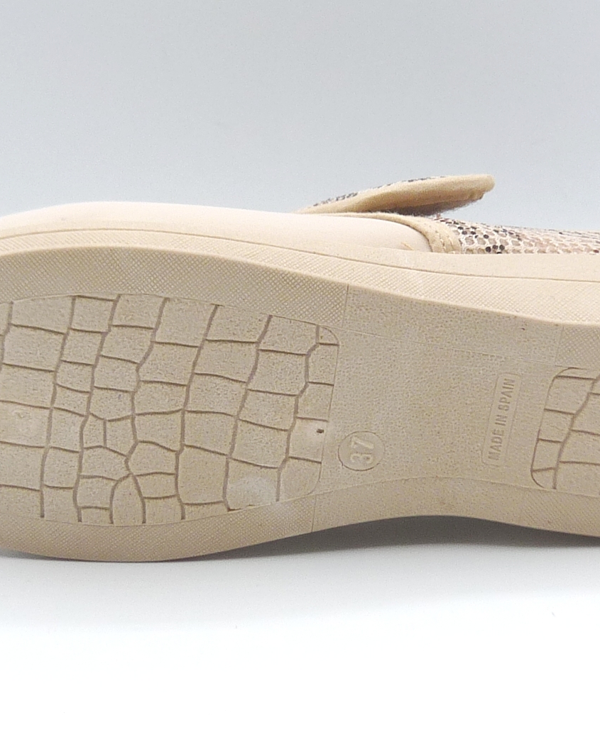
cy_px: 380
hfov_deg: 21.5
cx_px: 339
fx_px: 1576
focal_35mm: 71
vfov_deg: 26.8
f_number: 4.5
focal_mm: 4.8
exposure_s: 1/200
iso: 100
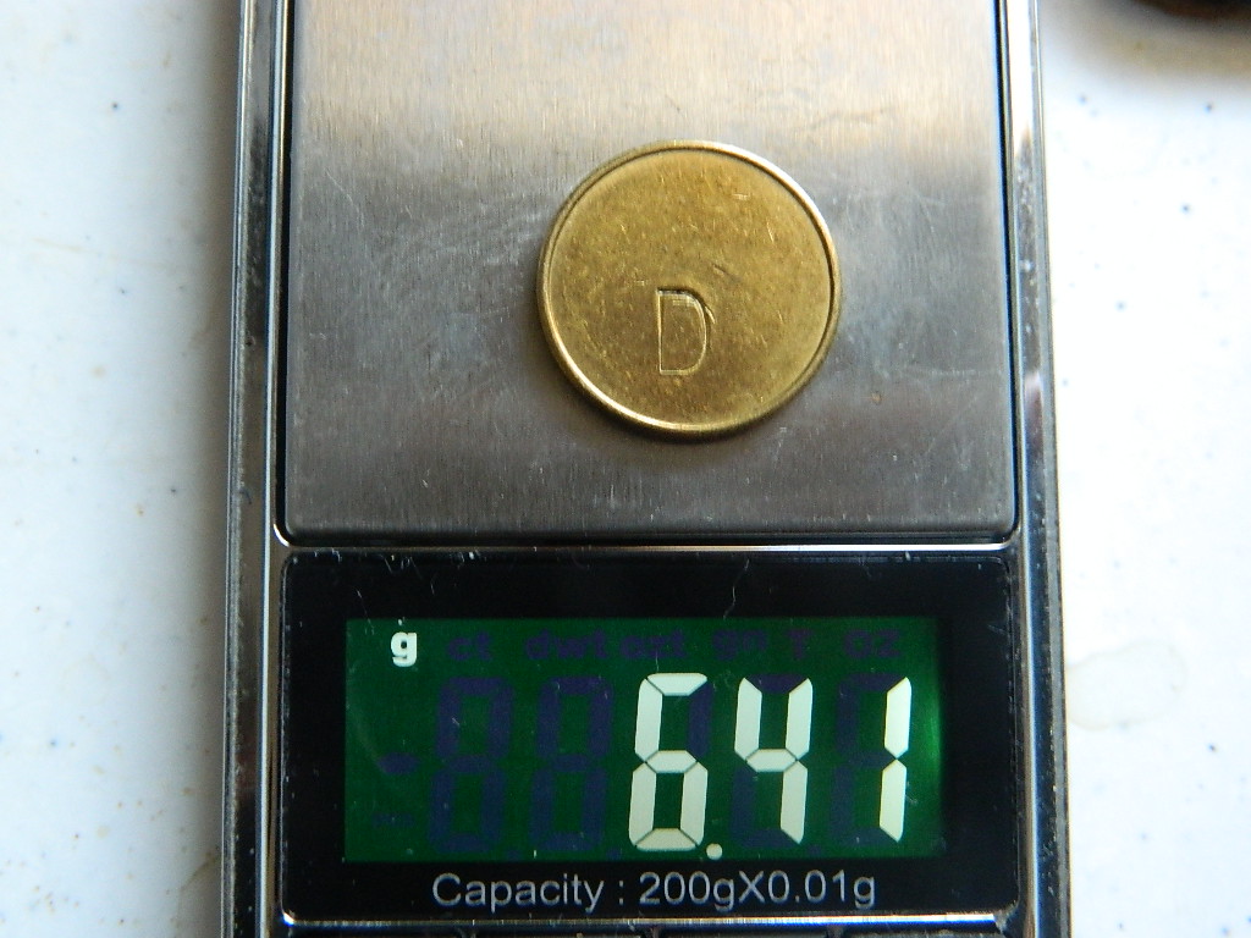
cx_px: 626
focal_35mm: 47
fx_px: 1699
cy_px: 469
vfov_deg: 30.9
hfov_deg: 40.4
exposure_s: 1/13
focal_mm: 8.4
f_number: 3.6
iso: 400
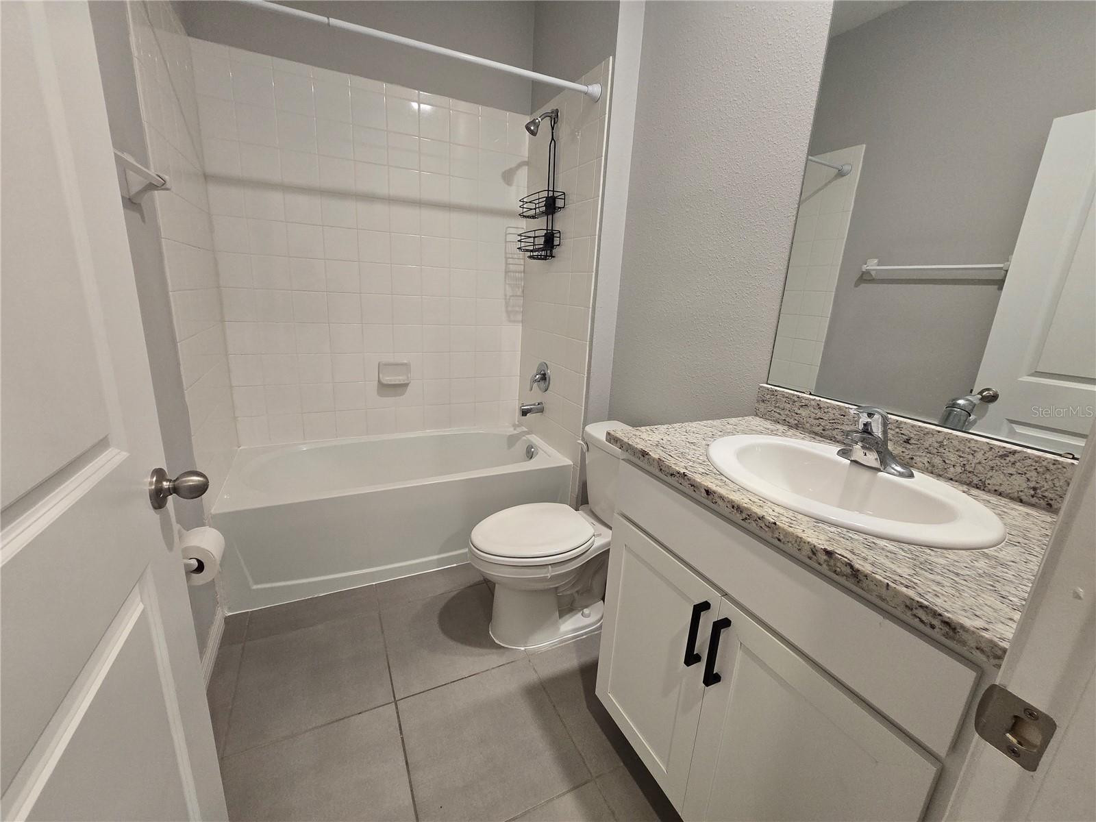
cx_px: 548
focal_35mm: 13
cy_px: 411
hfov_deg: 106.2
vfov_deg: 89.9
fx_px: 412
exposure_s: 1/60
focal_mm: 2.2
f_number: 2.2
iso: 400
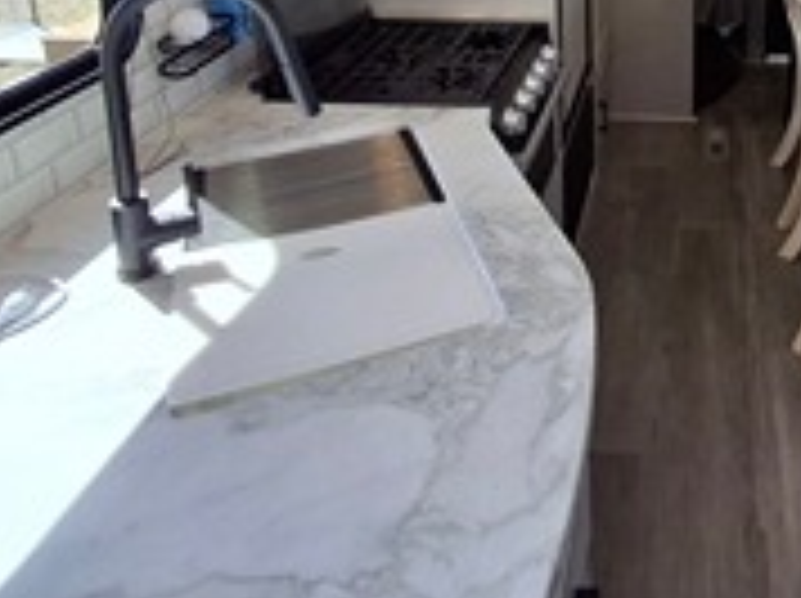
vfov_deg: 35.2
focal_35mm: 36
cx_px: 680
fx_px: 832
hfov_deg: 47.6
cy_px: -22
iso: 40
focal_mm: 1.64
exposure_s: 1/120
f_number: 2.2
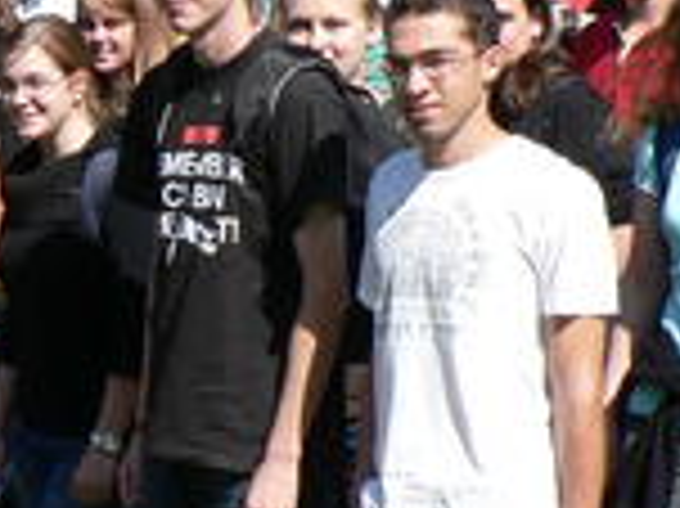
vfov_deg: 10.4
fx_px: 2807
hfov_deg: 13.2
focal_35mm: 143
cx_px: -297
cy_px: 252
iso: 80
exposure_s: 1/400
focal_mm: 6
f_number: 4
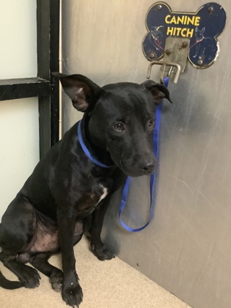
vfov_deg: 58.4
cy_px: 154
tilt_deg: -23.7
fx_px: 276
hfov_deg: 45.4
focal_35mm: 31
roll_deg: -4.4
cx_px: 116
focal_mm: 3.3
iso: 640
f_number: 2.4
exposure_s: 1/20
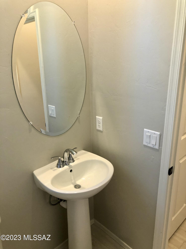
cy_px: 124
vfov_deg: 63.4
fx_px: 201
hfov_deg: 49.7
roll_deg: +2.0
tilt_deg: -18.5
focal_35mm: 28
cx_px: 93
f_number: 1.8
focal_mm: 3.99
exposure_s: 1/30
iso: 32
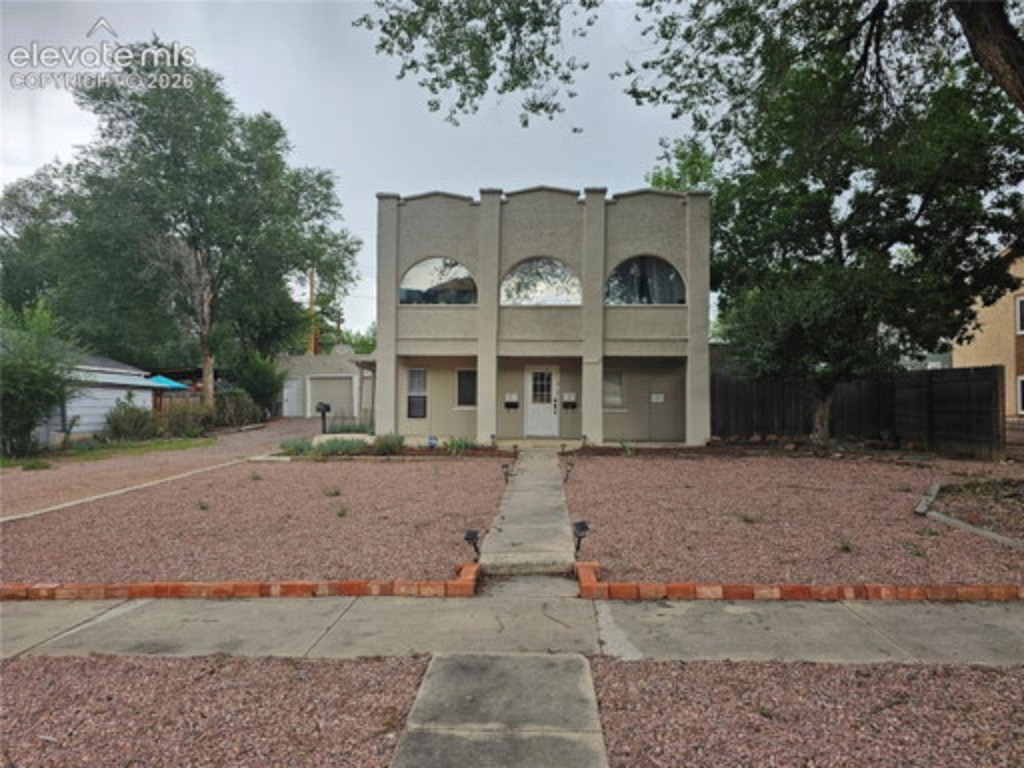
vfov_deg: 58.9
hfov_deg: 73.9
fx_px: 680
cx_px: 512
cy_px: 384
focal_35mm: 23
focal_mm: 6.3
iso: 20
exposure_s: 1/180
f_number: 1.7
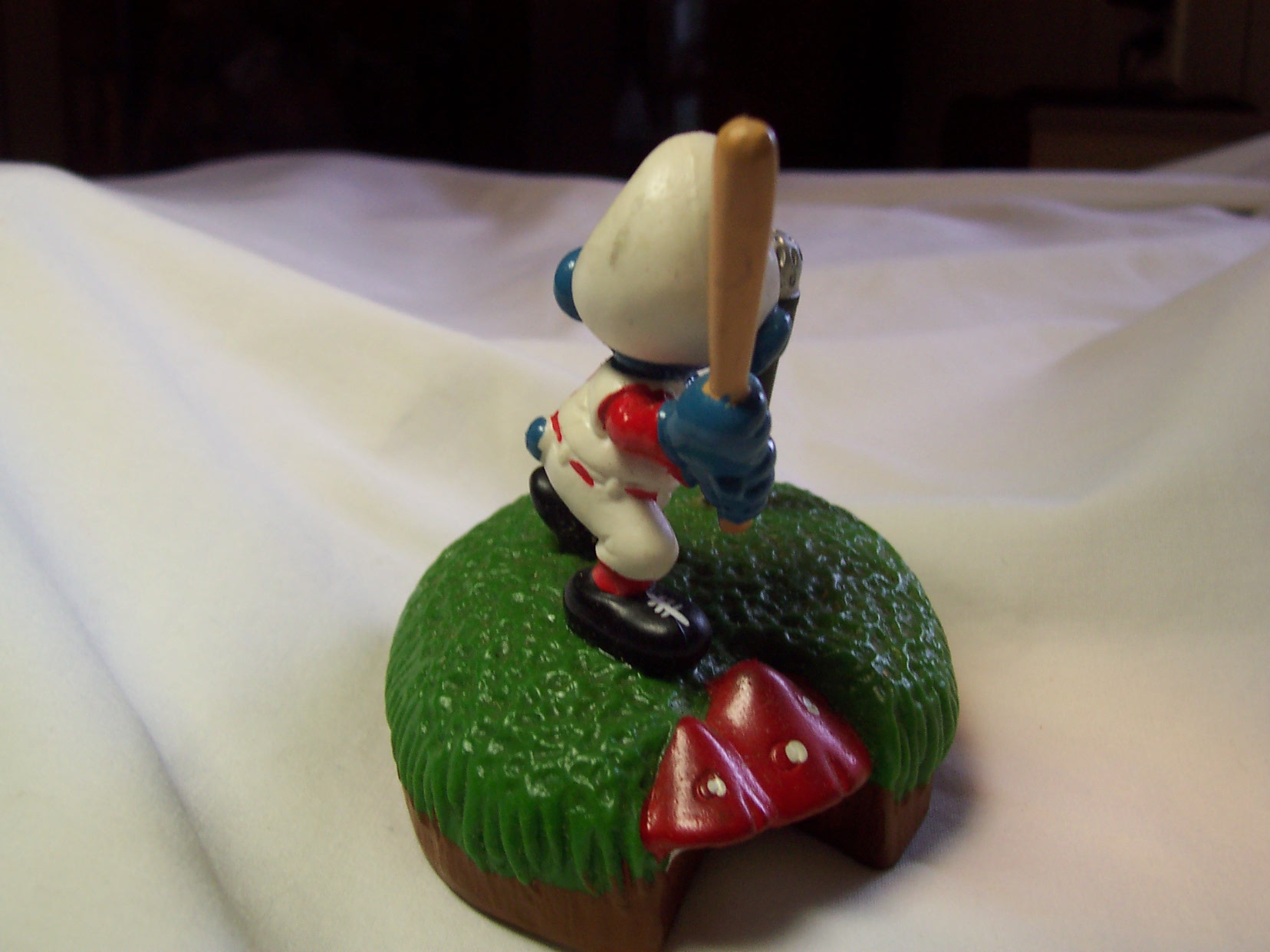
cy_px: 476
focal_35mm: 37
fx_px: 1357
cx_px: 635
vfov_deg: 38.7
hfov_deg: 50.1
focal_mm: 5.6
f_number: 2.8
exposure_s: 1/60
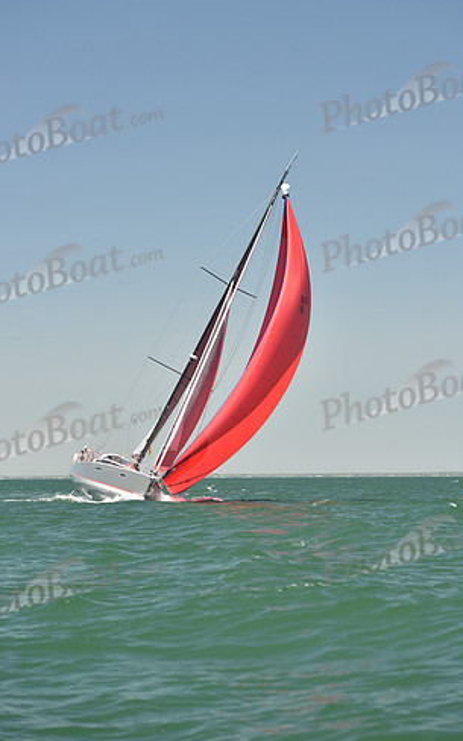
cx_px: 242
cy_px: 334
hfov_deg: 12.0
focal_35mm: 109
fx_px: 2201
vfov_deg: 19.1
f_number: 3.5
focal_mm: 90
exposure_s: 1/800
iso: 250
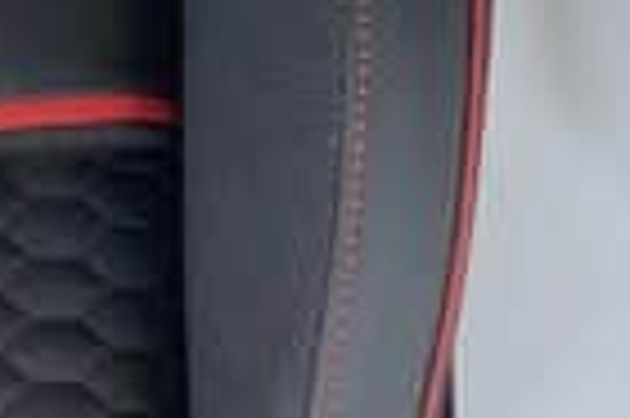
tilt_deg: -82.5
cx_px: 572
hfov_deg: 9.6
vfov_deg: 6.4
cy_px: -29
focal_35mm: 213
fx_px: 3723
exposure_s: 1/33
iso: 50
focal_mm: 4.25
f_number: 1.8
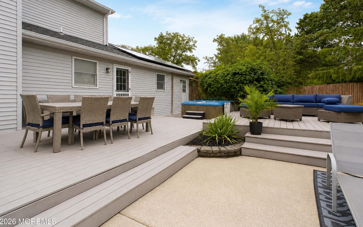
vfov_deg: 67.7
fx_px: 168
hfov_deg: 94.2
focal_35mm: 17
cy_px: 99
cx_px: 195
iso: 800
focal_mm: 10
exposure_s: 1/80
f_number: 11
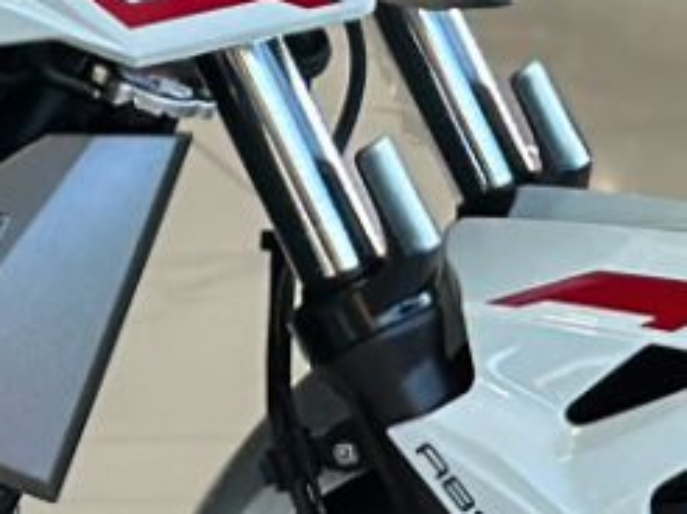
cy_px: 391
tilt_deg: -10.9
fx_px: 7435
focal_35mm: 375
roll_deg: +0.4
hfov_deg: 5.1
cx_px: -922
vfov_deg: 4.0
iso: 125
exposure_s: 1/170
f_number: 1.78
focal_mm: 6.86
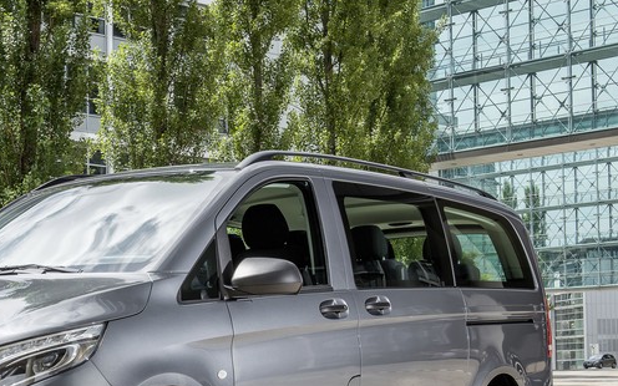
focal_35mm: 80
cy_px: 288
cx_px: 123
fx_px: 1347
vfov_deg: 16.2
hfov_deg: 25.4
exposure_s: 1/100
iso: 100
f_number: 9
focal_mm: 38
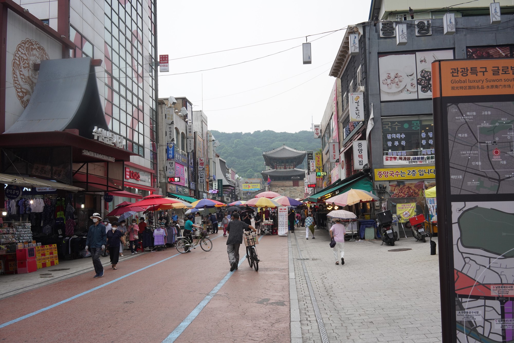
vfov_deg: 37.9
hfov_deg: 54.4
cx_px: 257
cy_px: 172
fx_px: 500
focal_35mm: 35
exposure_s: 1/100
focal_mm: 35
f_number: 16
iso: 800
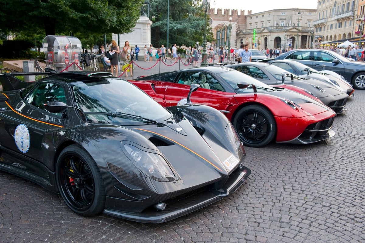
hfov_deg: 54.5
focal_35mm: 35
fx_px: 355
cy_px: 122
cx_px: 182
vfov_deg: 37.8
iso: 800
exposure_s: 1/50
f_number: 6.3
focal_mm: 35
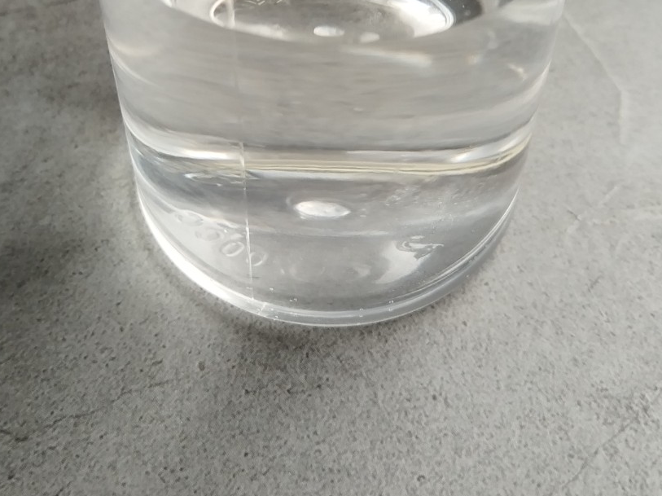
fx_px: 918
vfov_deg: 29.3
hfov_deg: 39.6
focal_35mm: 48
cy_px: 74
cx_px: 300
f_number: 1.9
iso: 394
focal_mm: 4.95
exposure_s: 1/100
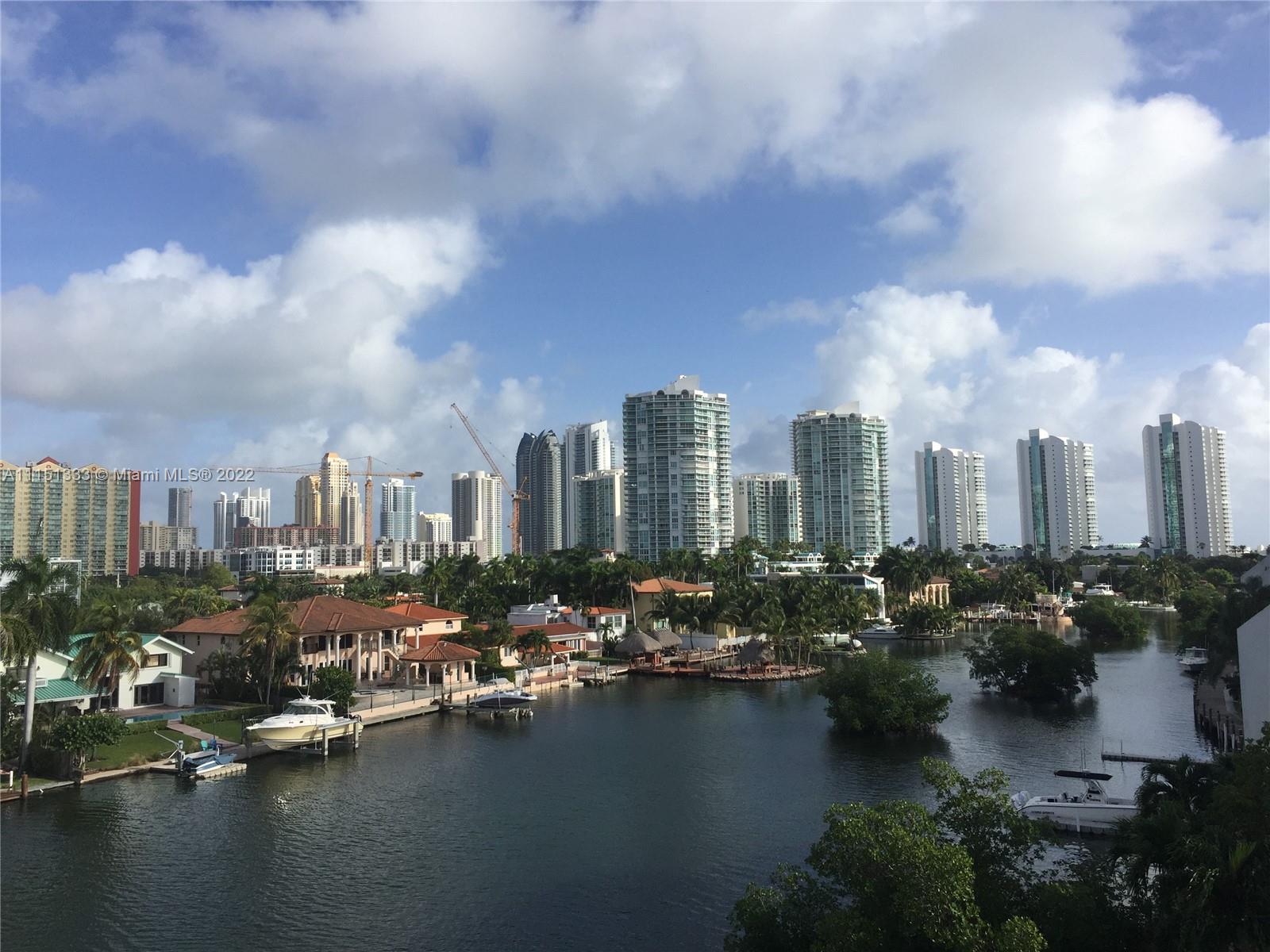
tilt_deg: +5.7
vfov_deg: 48.2
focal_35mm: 29
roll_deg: +0.0
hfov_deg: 61.7
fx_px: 1064
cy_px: 476
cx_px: 635
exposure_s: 1/3049
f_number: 2.2
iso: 32
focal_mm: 4.15
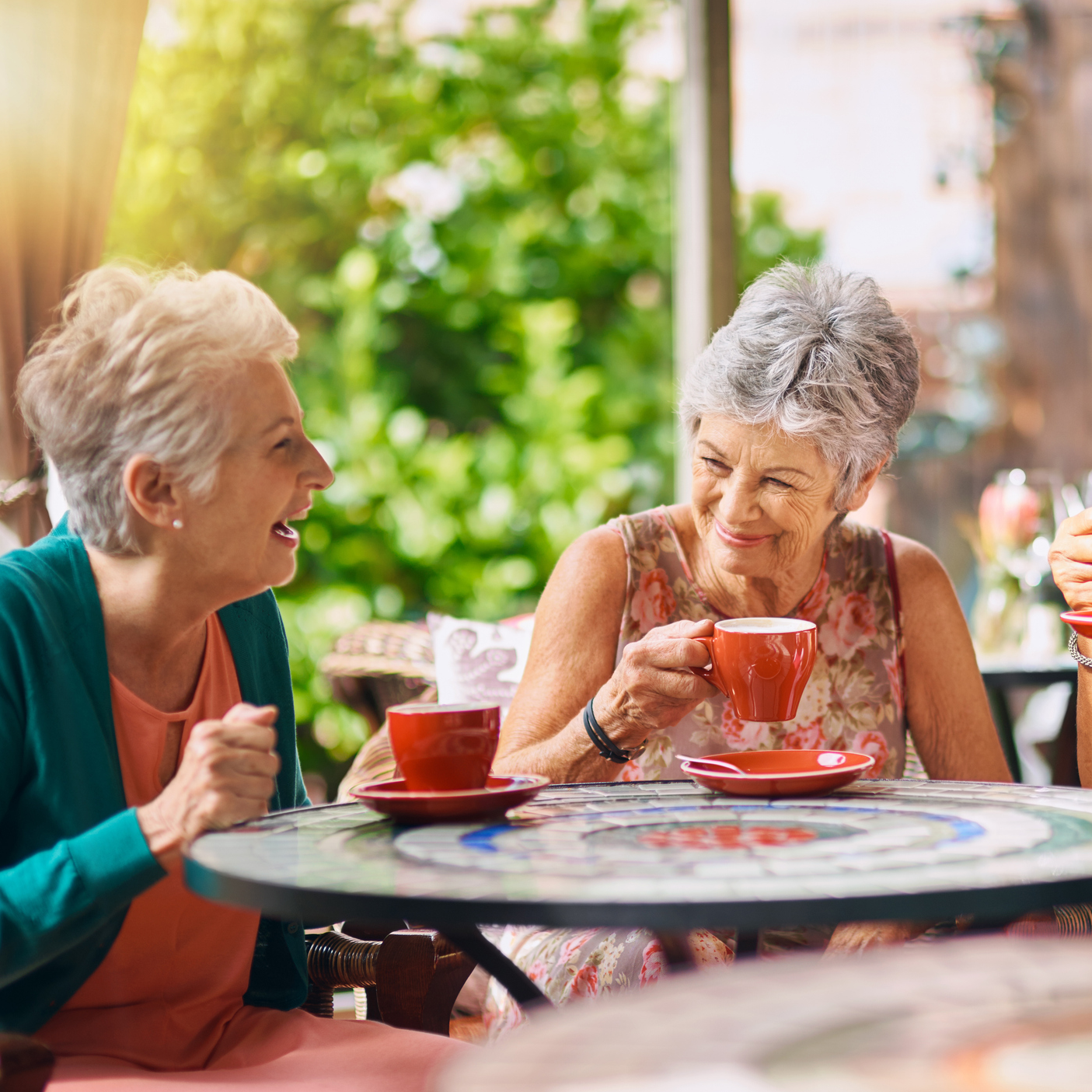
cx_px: 743
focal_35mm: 109
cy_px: 546
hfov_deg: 15.9
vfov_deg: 16.0
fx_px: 3890
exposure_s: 1/800
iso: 200
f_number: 1.6
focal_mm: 85
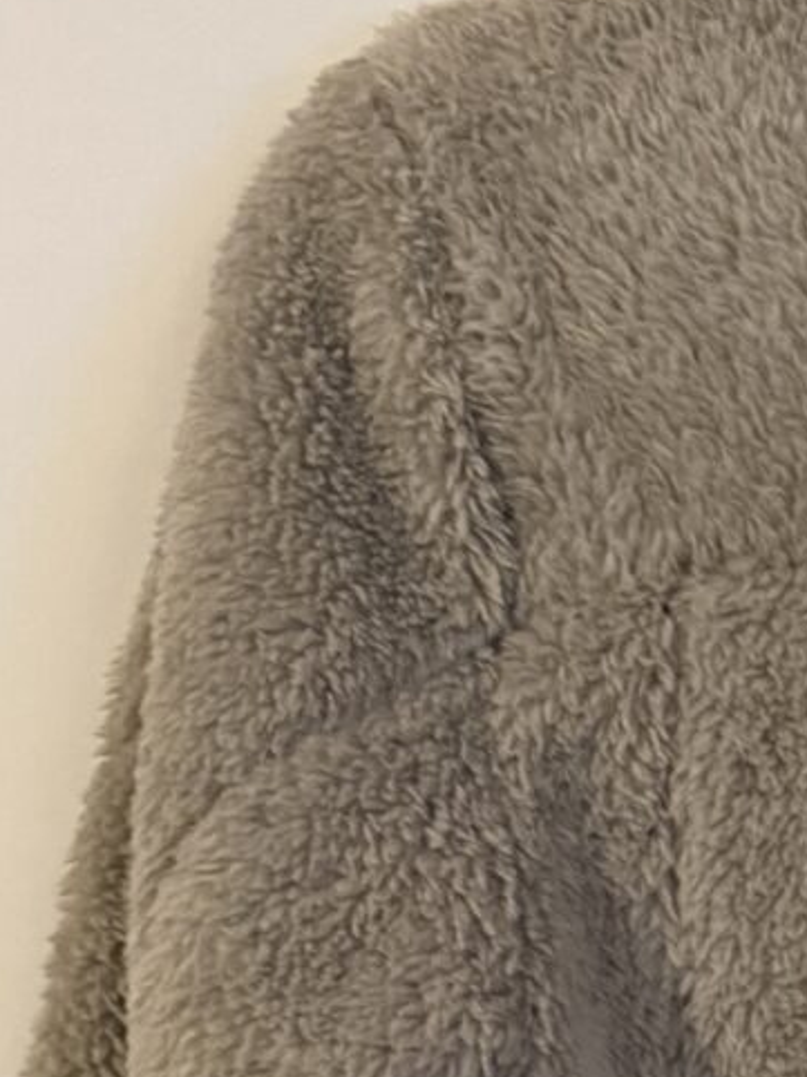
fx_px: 3173
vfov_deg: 17.1
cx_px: 1393
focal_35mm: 102
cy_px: 1683
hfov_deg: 13.2
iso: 1000
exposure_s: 1/40
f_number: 1.78
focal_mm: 6.76
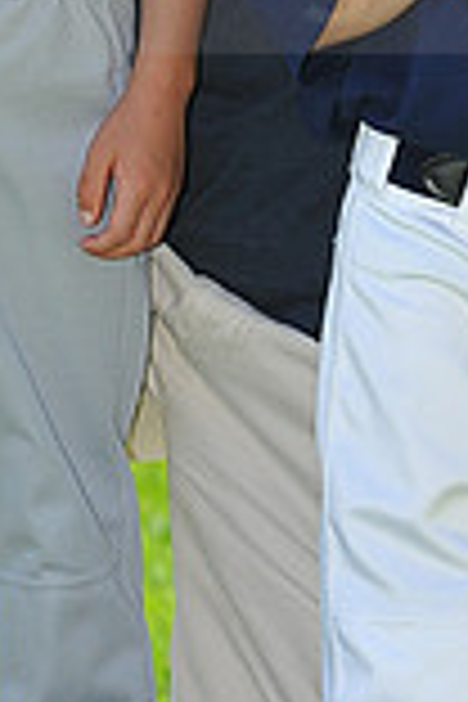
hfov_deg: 3.5
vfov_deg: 5.3
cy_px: -90
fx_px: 7604
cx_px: 212
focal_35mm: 390
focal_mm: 105
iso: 200
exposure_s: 1/640
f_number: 4.5
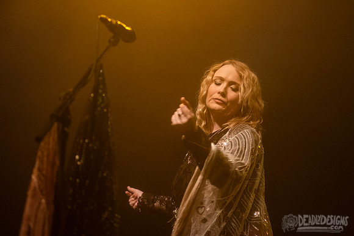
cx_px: 201
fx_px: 962
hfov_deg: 20.8
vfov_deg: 14.0
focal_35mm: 98
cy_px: 102
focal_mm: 86
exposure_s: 1/200
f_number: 3.2
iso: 2500
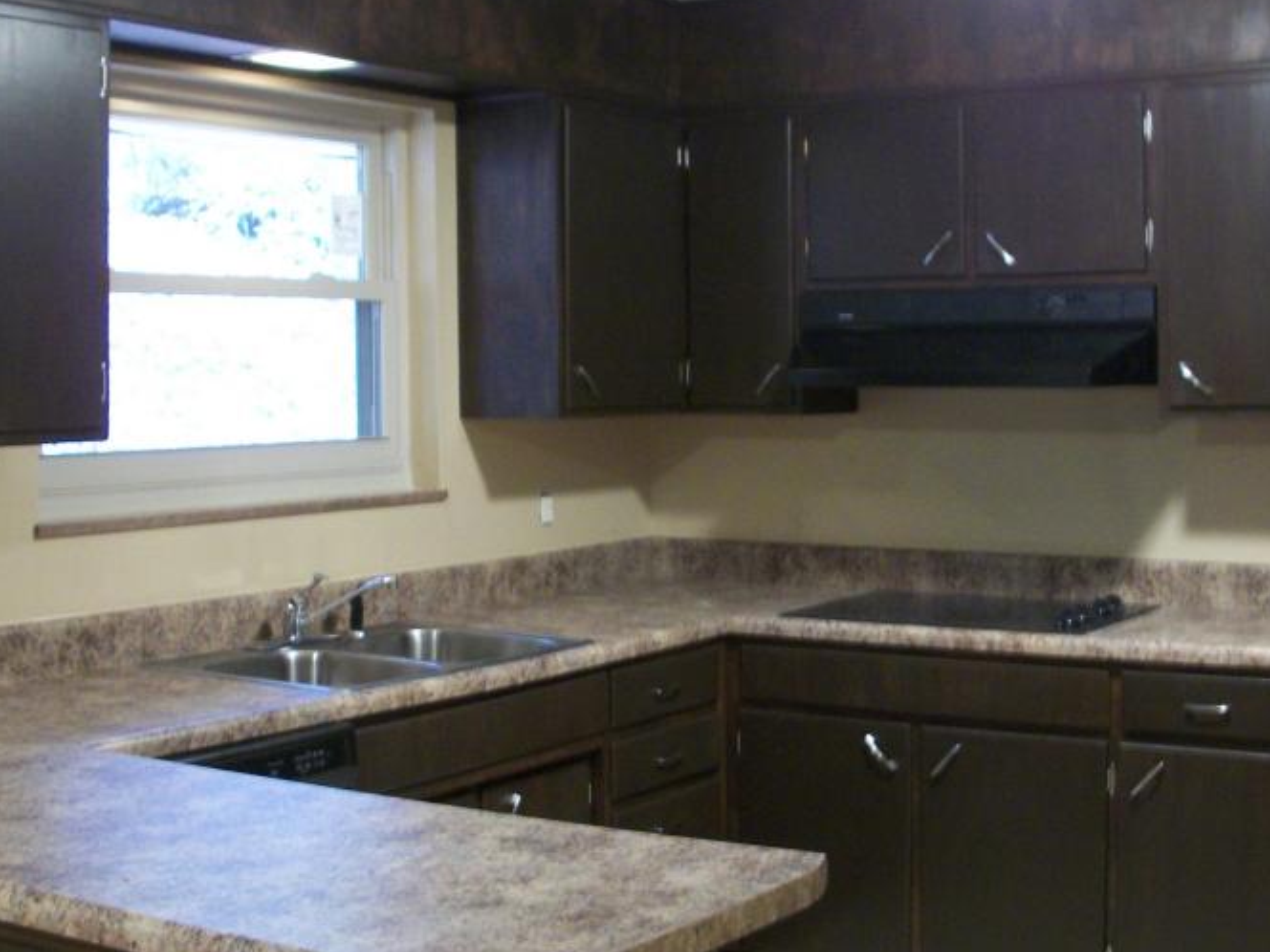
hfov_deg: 35.5
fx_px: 1981
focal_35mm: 54
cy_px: 528
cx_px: 666
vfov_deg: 27.0
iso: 198
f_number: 3.1
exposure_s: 1/8
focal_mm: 6.3
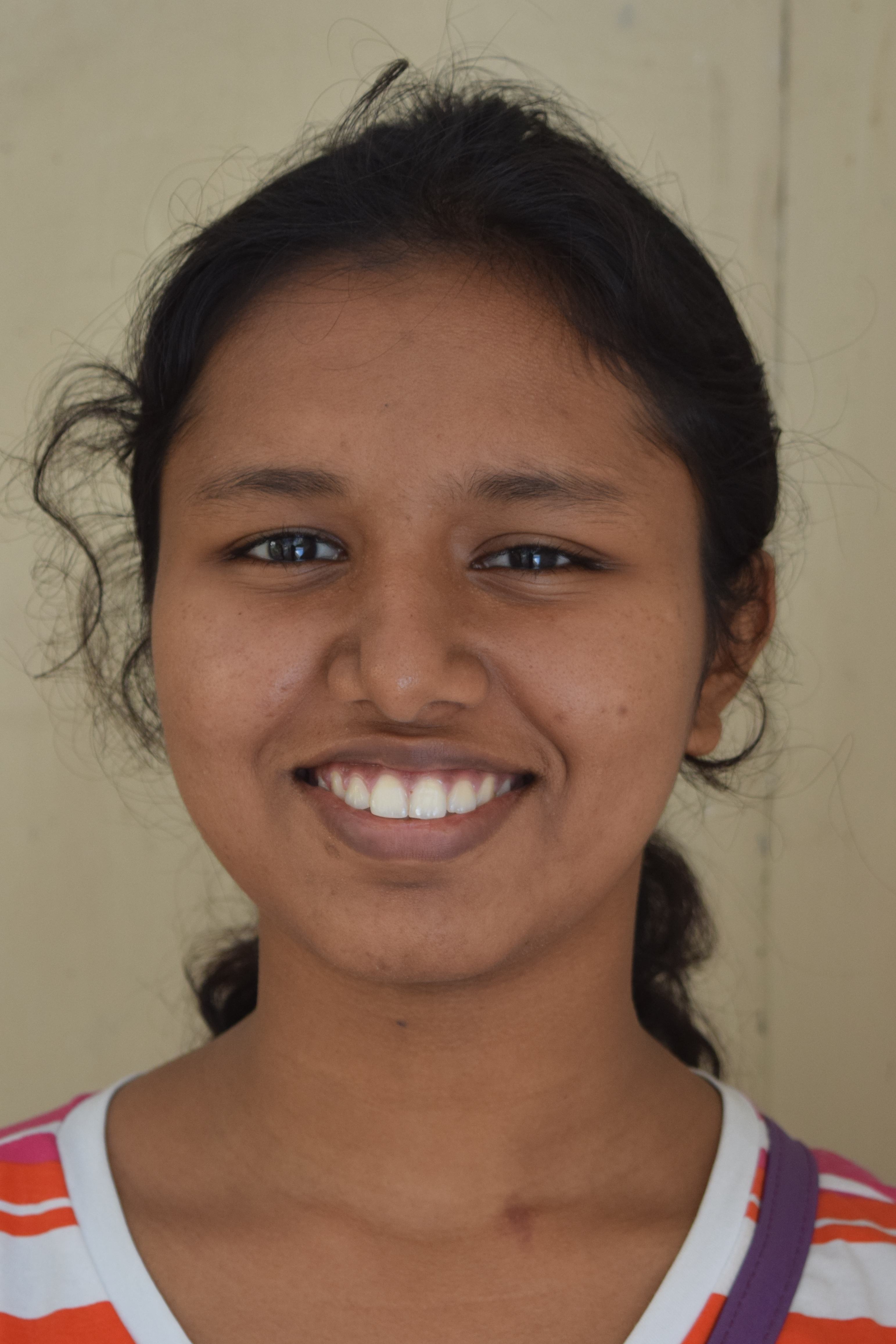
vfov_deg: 28.1
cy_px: 672
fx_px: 2688
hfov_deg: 18.9
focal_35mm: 72
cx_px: 448
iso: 400
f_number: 5.6
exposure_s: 1/200
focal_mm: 48
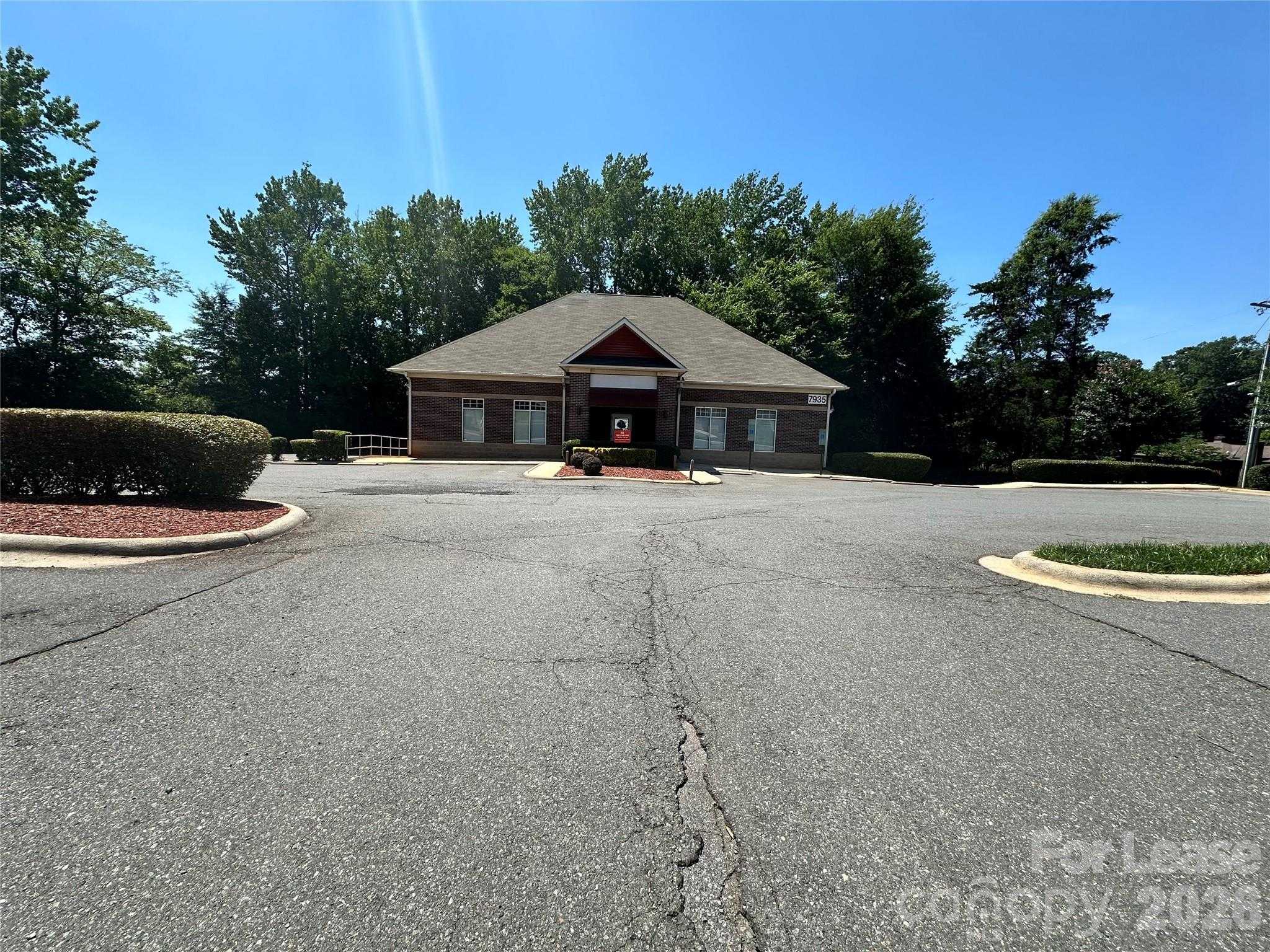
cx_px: 635
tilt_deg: -5.6
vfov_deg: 85.7
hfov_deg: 102.1
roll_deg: -2.2
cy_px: 476
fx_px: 514
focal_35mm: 14
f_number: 2.2
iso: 40
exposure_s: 1/1401
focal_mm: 2.22
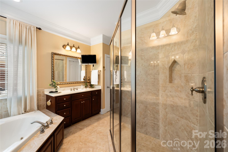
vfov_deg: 81.3
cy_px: 76
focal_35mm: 14
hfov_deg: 104.2
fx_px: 89
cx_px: 114
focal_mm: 14
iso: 100
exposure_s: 1/1.67
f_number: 10
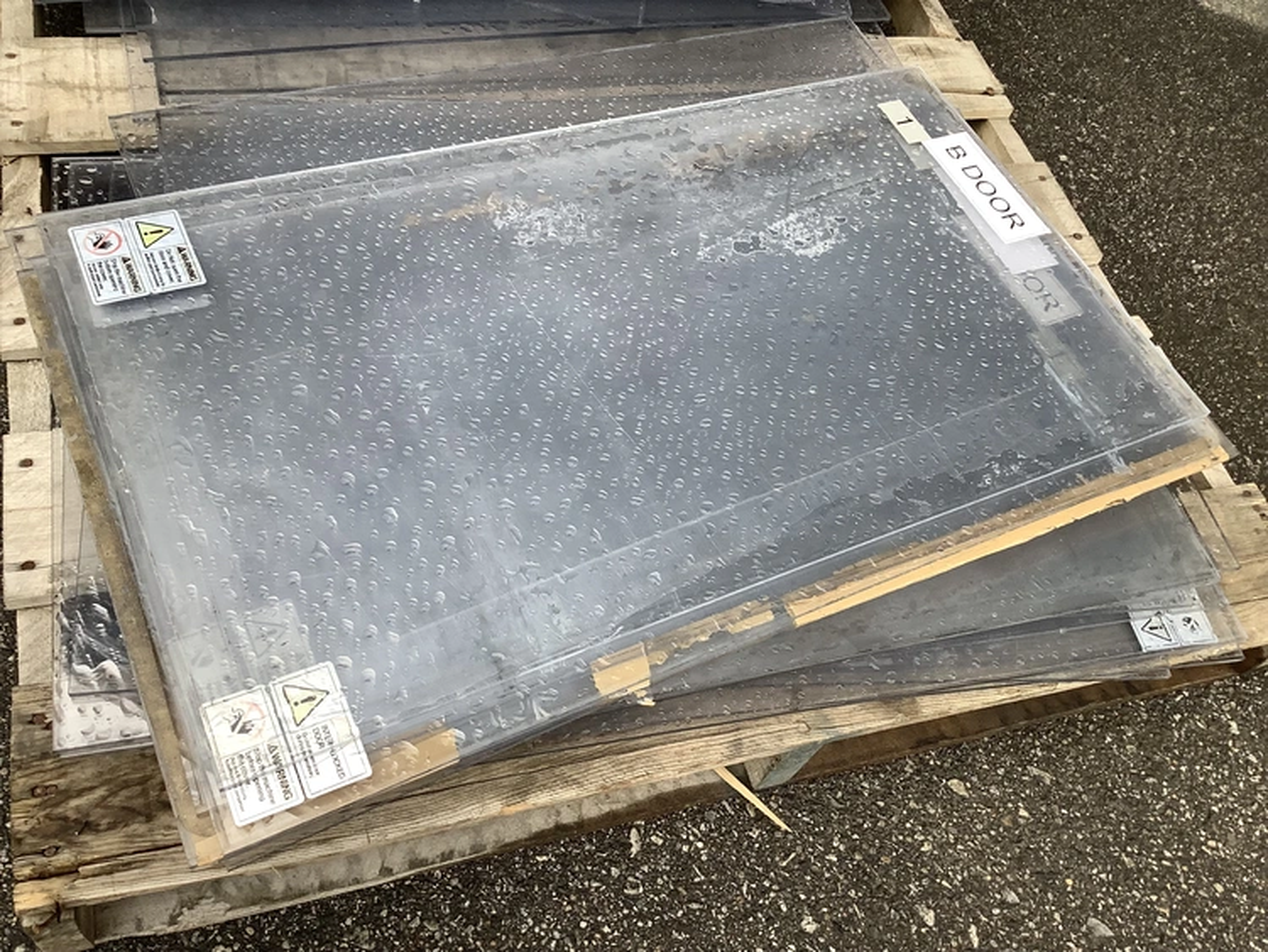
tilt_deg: -55.8
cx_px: 634
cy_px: 476
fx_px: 1136
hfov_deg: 58.3
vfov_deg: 45.5
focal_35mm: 31
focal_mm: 3.3
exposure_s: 1/100
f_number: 2.4
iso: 40
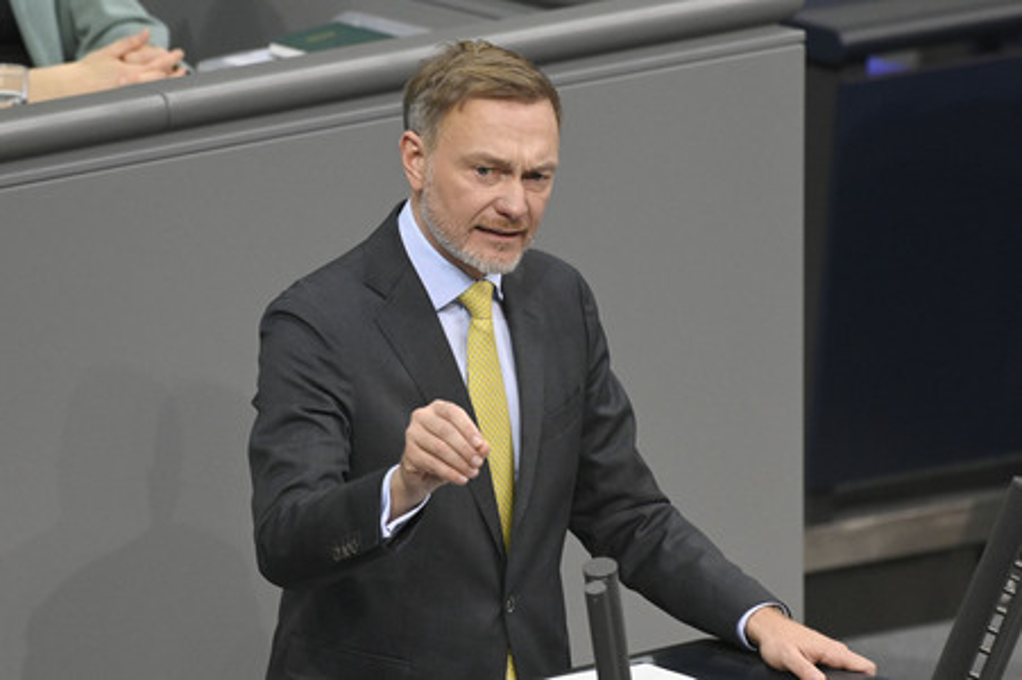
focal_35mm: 400
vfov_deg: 3.4
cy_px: 340
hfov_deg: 5.2
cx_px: 511
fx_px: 11347
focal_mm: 400
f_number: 5.6
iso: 10000
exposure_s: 1/400
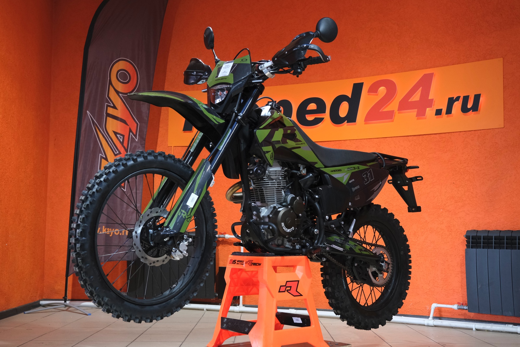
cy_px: 174
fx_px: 592
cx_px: 260
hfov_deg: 47.4
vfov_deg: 32.6
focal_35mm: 41
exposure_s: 1/100
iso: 1600
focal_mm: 27.5
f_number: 4
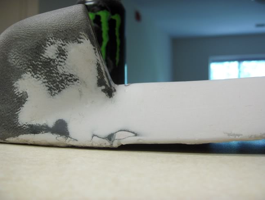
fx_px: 299
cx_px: 132
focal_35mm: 39
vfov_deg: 36.9
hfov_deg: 47.8
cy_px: 100
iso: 200
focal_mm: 8
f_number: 2.8
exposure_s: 1/62.3
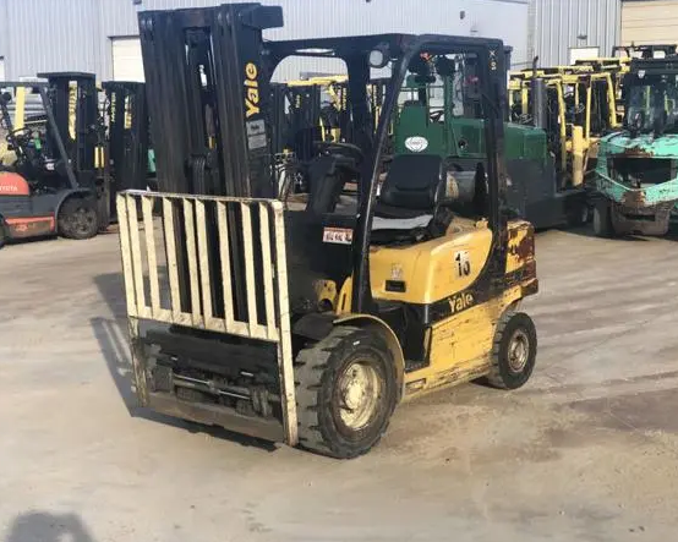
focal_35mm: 55
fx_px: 1103
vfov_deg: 27.6
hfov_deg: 34.1
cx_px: 356
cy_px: 272
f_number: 2.4
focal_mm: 6
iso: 16
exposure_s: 1/304
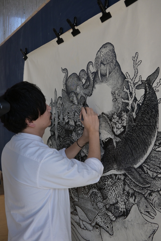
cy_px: 120
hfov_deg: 36.9
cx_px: 80
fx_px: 241
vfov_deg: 53.1
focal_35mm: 36
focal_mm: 24
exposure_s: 1/1000
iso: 1100
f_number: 5
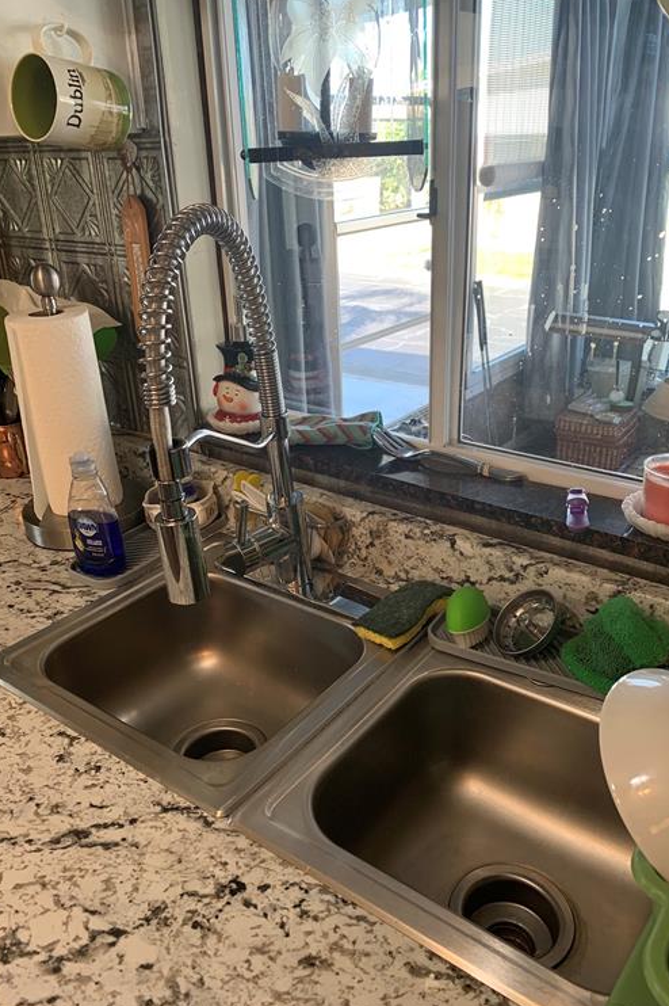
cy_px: 491
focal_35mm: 28
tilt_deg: -22.0
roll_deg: +2.2
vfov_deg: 65.5
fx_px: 781
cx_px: 353
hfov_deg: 46.3
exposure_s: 1/60
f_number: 1.8
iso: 50
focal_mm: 4.25
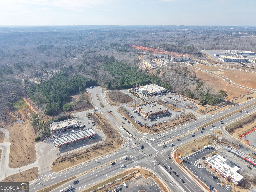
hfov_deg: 71.6
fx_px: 177
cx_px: 128
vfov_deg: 56.8
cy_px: 96
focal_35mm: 24
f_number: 1.8
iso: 400
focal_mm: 8.67
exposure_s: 1/4000
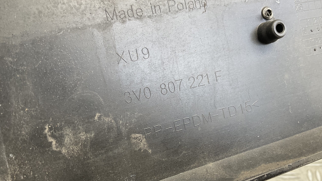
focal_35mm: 32
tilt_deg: -16.6
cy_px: 107
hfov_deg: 61.0
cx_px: 160
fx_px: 273
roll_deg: +8.6
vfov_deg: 36.6
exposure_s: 1/120
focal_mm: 3
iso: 64
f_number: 1.8
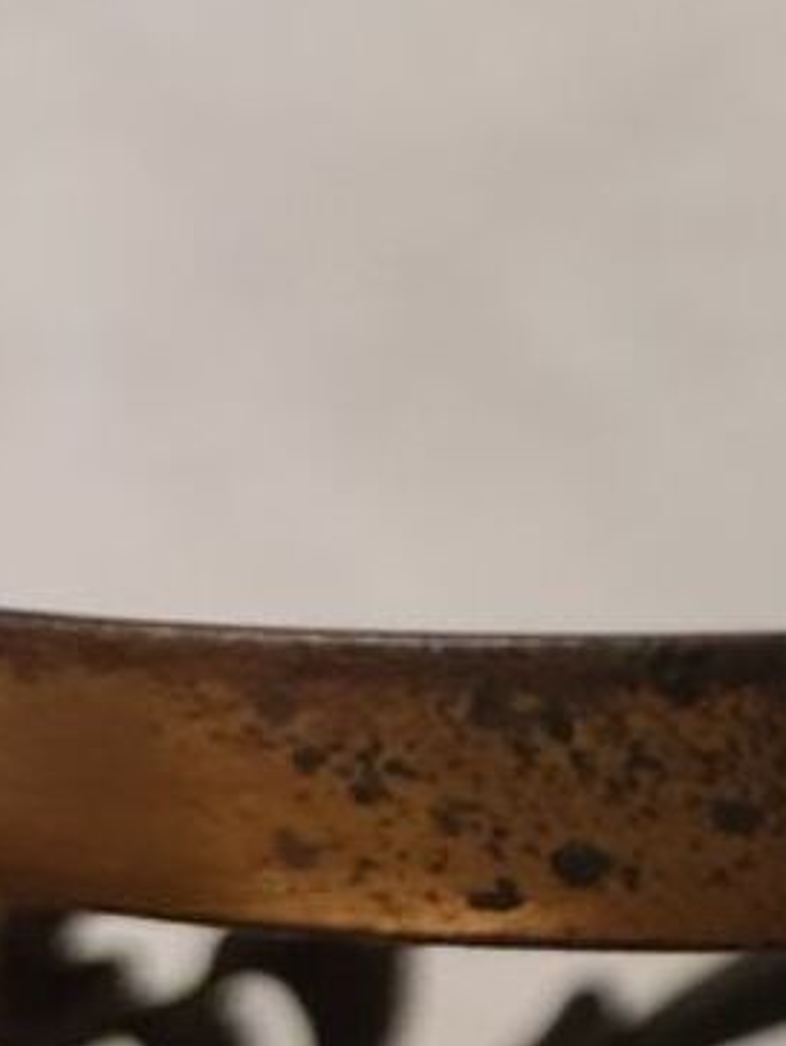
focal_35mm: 92
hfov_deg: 14.2
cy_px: 662
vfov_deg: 21.2
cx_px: 1430
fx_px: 2782
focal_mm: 4.71
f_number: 1.79
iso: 800
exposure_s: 1/20
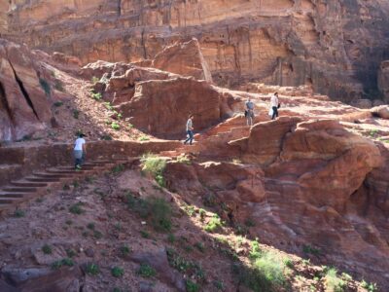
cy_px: 146
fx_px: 337
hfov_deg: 60.0
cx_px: 194
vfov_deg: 46.8
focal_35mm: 30
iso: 32
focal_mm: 4.12
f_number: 2.2
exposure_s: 1/304
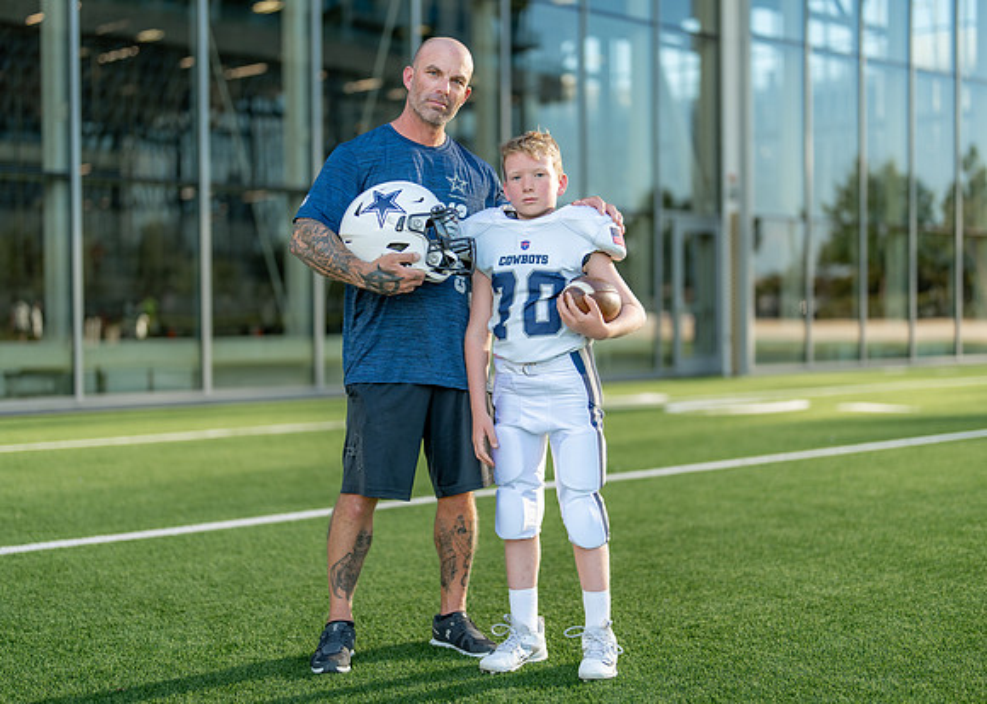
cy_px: 370
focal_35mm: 56
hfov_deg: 34.9
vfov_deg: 25.3
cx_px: 497
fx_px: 1568
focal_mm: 50
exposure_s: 1/2000
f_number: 1.2
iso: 100
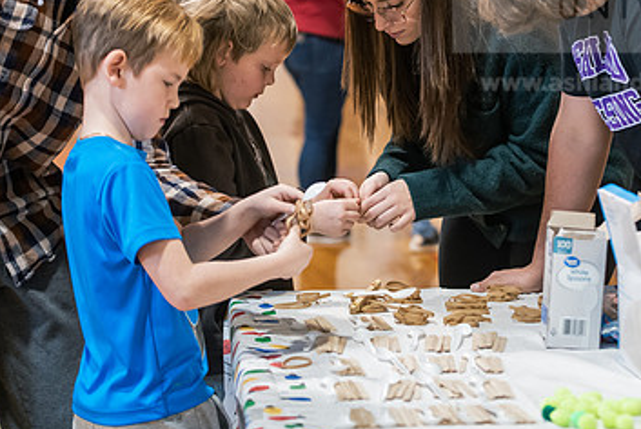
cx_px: 398
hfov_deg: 17.8
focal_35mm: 115
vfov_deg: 11.9
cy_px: 121
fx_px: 2049
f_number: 3.2
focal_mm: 70
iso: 1600
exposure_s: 1/160
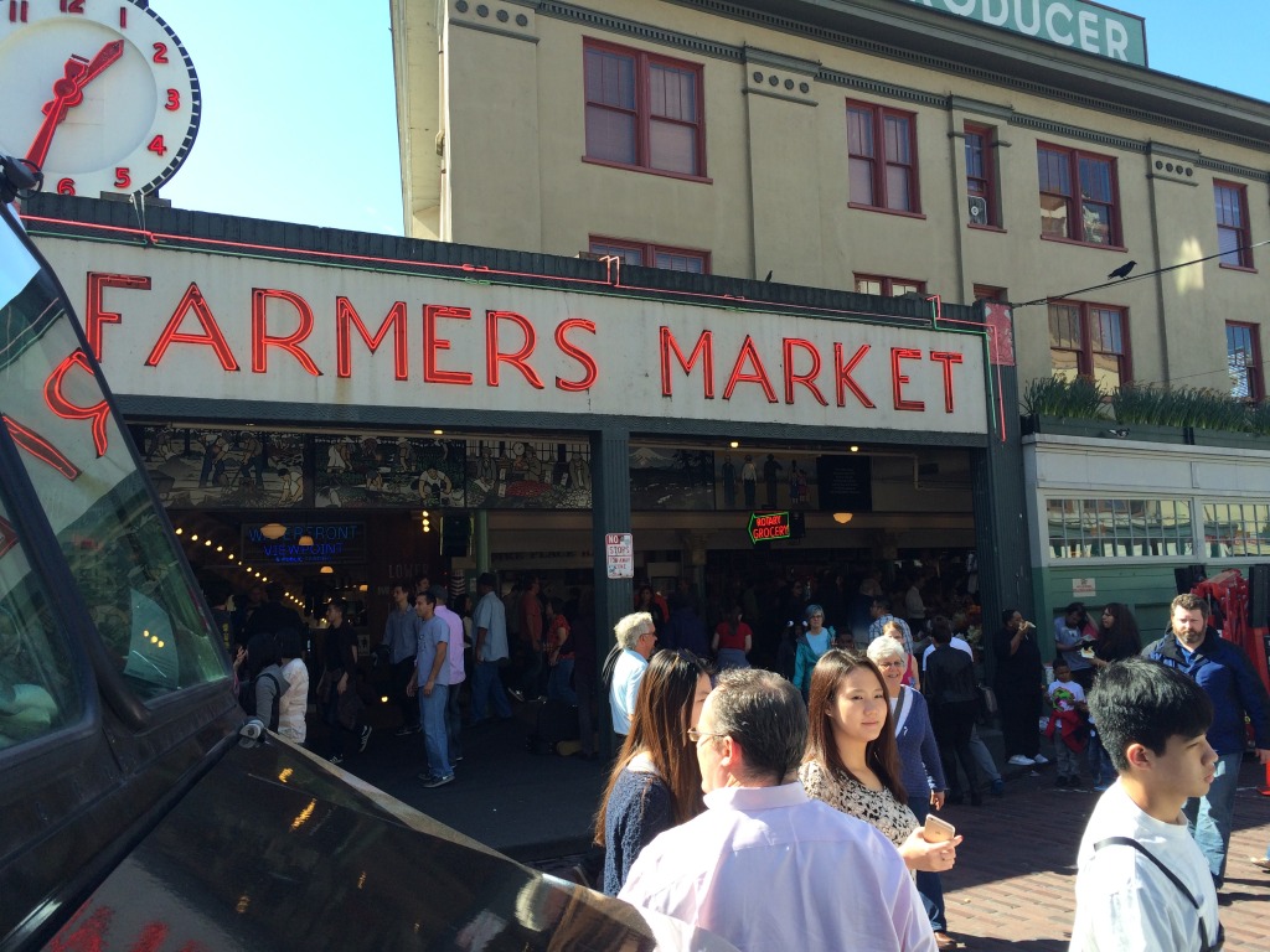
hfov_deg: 61.7
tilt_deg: +4.4
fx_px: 1064
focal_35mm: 29
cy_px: 476
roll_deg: +2.2
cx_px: 635
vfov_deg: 48.2
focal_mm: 4.15
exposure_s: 1/604
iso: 32
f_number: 2.2
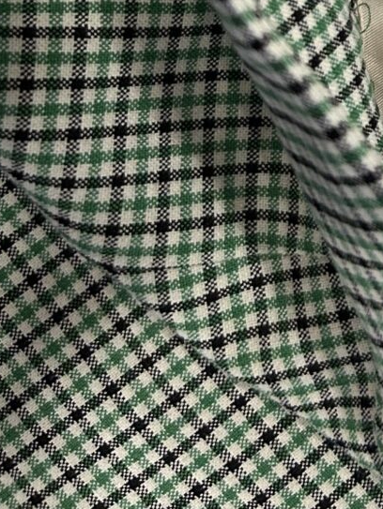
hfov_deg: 13.8
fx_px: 1444
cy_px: -330
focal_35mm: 98
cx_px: 648
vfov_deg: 17.3
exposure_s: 1/55
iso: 250
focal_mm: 5.7
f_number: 1.5
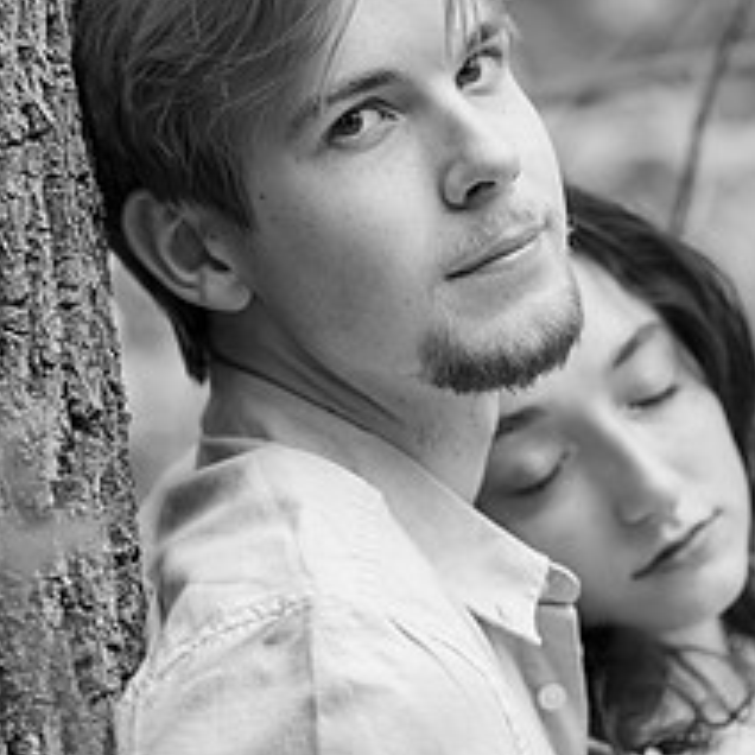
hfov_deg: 11.4
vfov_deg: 11.4
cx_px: 317
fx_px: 3775
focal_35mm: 153
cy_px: 488
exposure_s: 1/250
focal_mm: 85
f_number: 2.8
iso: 400
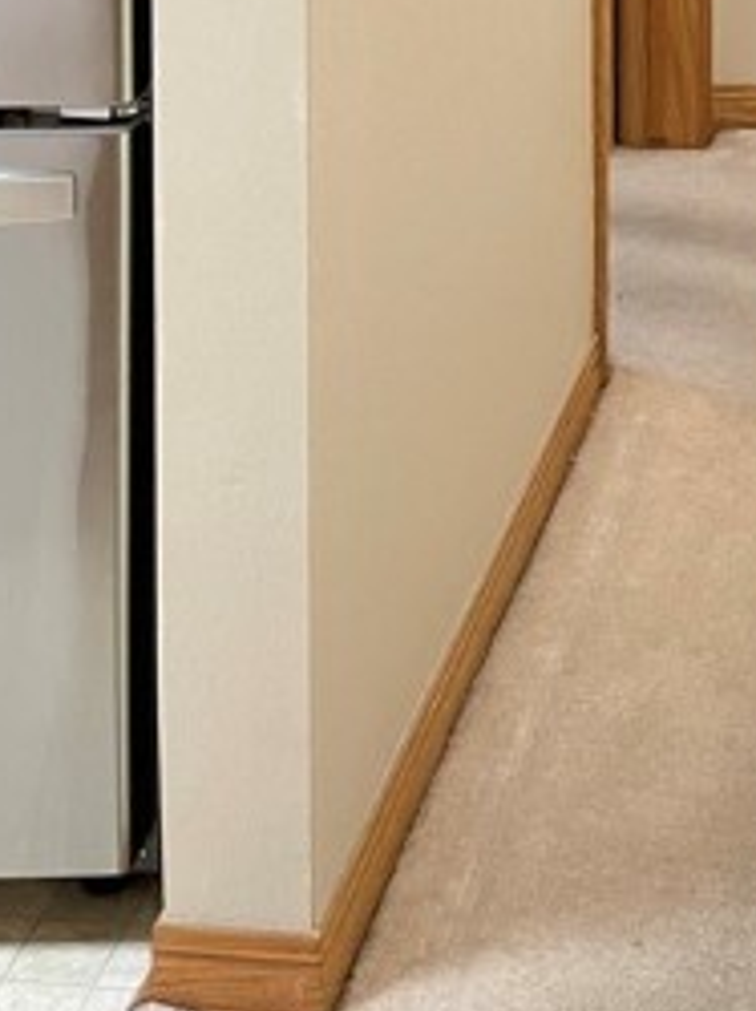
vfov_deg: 21.1
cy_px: -453
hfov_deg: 17.4
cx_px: 946
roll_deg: +0.6
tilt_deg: -5.4
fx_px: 2334
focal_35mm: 80
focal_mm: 5.1
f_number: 1.6
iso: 500
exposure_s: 1/60
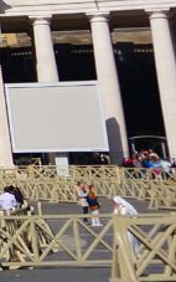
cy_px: -211
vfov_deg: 10.2
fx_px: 1488
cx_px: -695
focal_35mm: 194
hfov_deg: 5.3
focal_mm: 18
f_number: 4
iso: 100
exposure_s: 1/2500
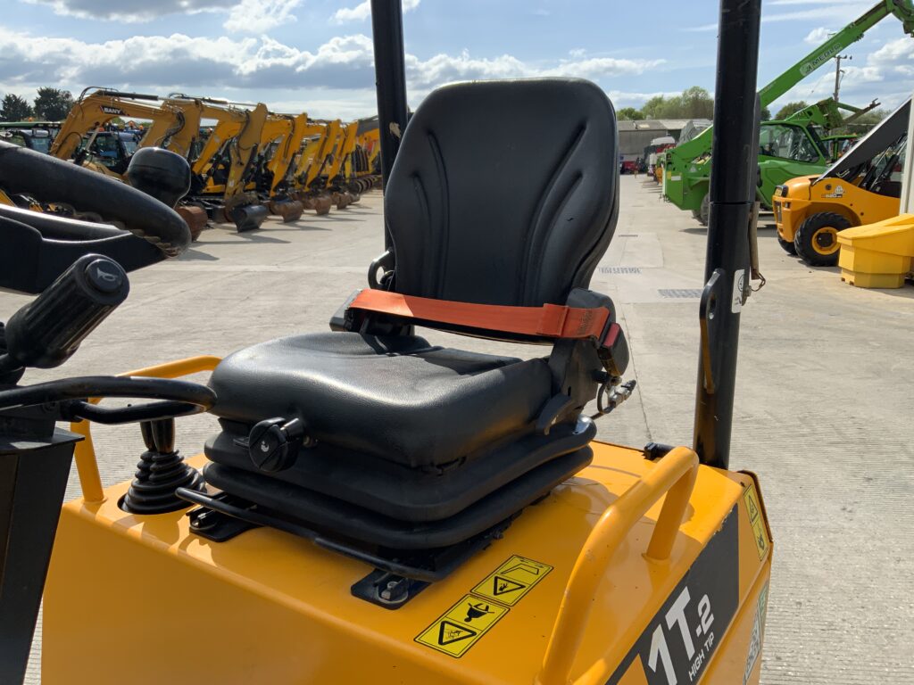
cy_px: 342
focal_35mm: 29
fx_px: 766
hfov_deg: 61.7
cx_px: 457
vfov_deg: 48.2
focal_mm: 3
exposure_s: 1/2141
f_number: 1.8
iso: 16
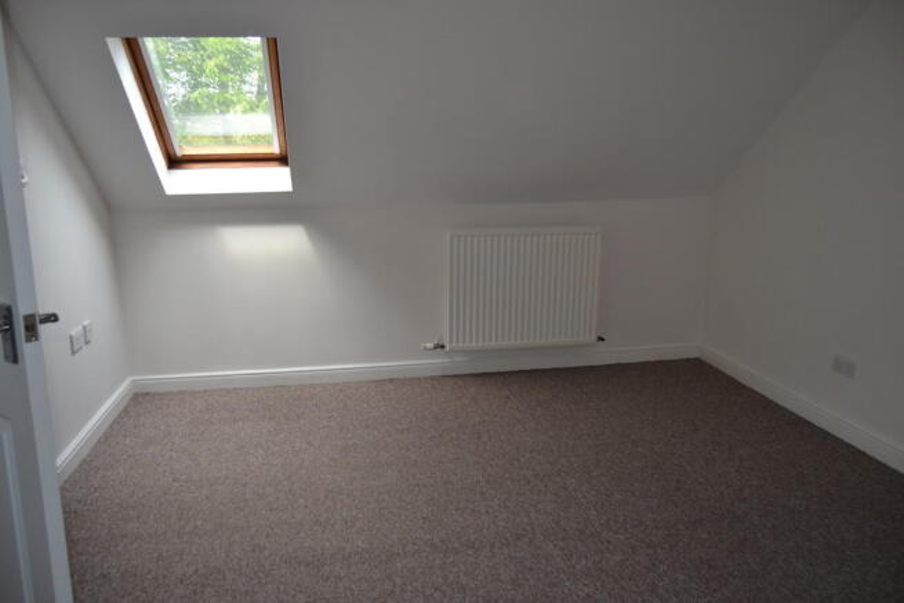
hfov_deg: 67.4
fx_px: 678
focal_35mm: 27
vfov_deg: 48.0
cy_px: 302
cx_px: 452
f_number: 3.5
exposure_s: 1/200
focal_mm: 18
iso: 200
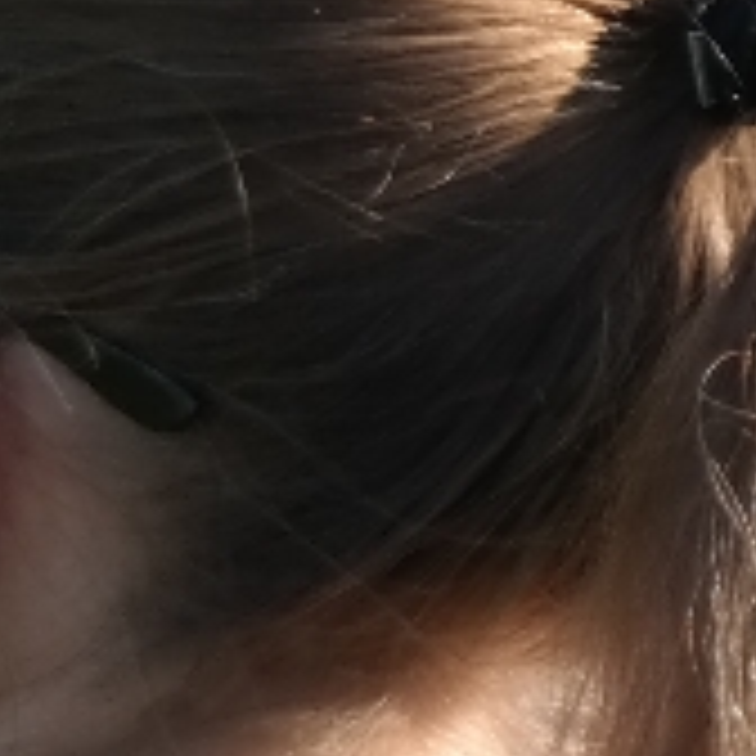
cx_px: 3132
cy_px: -1228
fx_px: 10575
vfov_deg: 4.0
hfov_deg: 3.8
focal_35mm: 428
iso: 100
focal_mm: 35
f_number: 5
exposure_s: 1/160
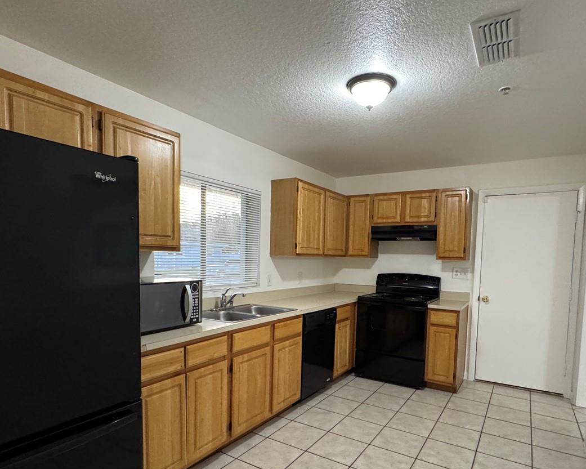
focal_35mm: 21
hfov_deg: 77.6
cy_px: 282
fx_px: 364
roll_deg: -1.1
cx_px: 306
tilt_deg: -3.8
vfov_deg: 64.9
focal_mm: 2.22
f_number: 2.2
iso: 500
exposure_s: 1/60
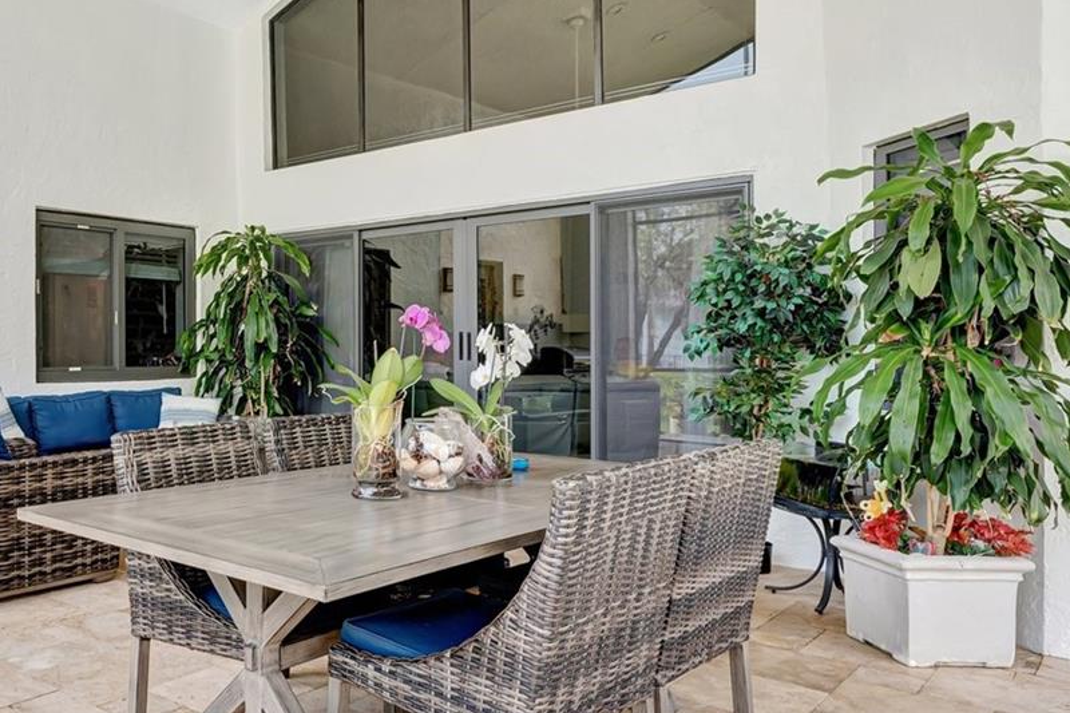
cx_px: 225
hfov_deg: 55.5
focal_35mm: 32
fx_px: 939
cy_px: 345
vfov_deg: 41.6
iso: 400
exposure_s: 1/13
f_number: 9
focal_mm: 15.8
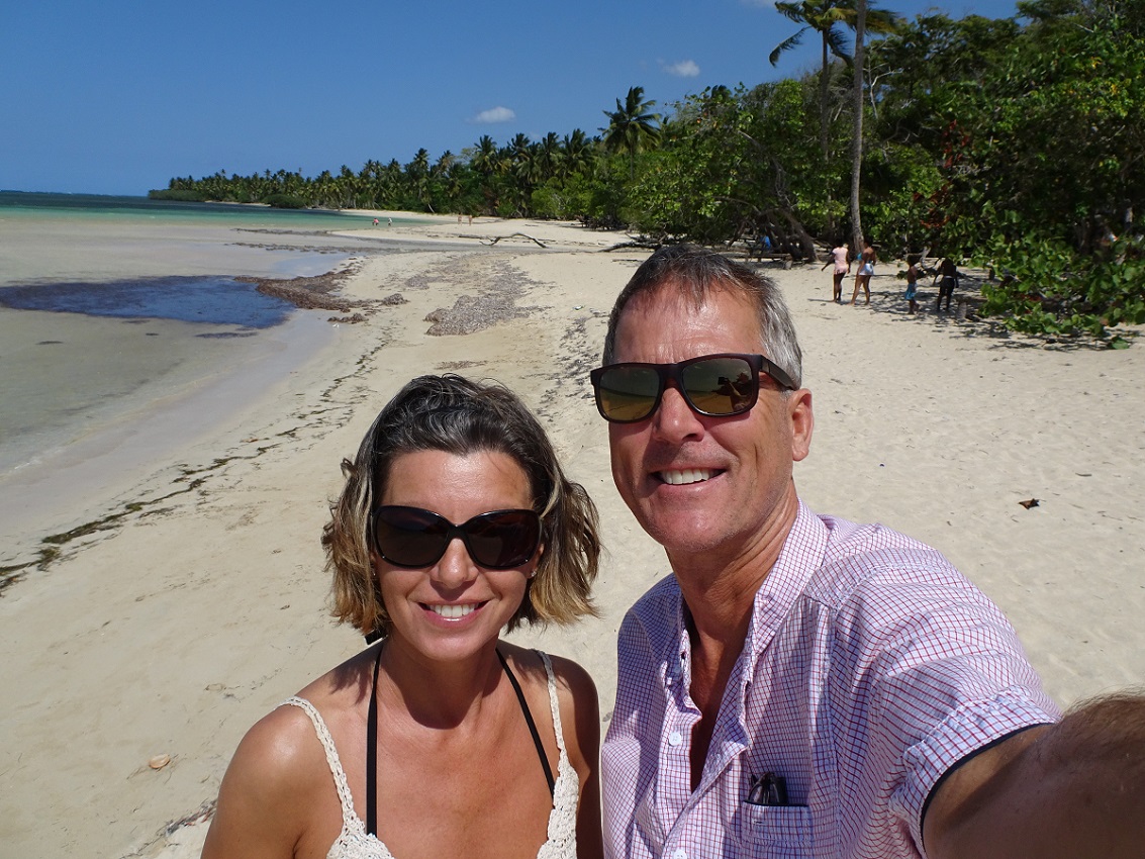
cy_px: 430
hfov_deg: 71.6
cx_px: 572
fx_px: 794
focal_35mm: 24
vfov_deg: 56.8
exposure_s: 1/2000
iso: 80
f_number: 3.5
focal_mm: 4.1
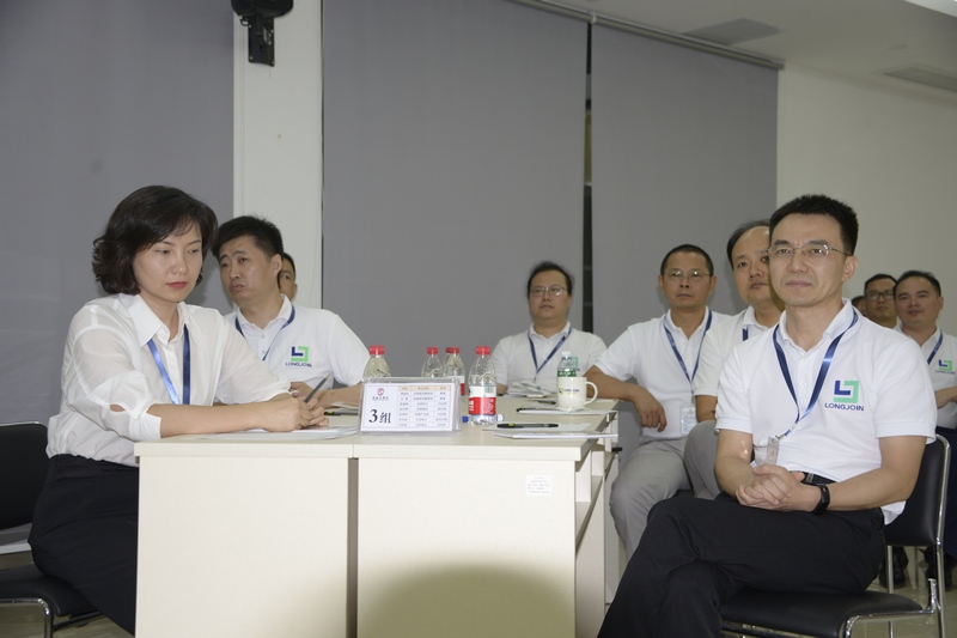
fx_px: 1276
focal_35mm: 48
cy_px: 319
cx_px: 478
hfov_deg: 41.1
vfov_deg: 28.1
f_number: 4.2
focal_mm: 48
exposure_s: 1/50
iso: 400
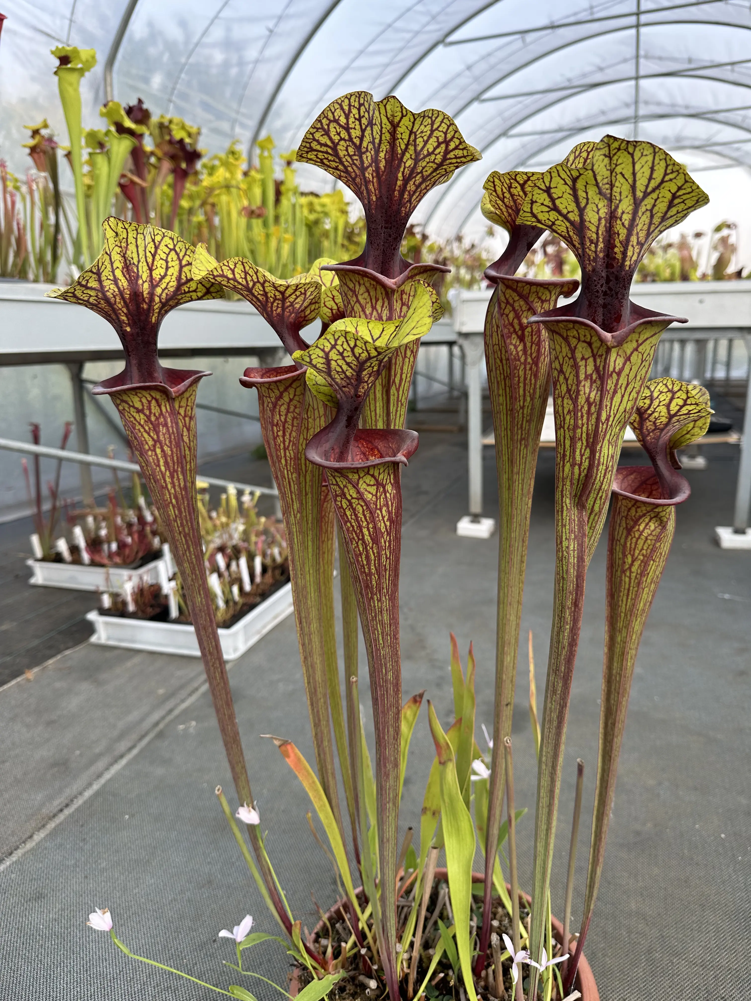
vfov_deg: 71.6
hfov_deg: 56.8
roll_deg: +0.5
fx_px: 694
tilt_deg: -12.5
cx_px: 376
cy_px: 500
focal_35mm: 24
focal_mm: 6.86
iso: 80
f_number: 1.78
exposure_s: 1/396
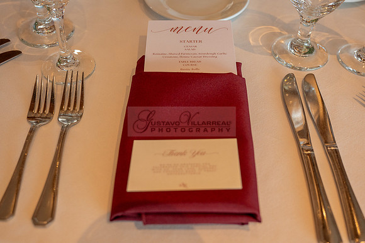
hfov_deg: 46.4
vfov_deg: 31.9
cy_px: 122
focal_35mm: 42
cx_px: 182
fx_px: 426
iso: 1000
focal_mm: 42
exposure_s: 1/160
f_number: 4
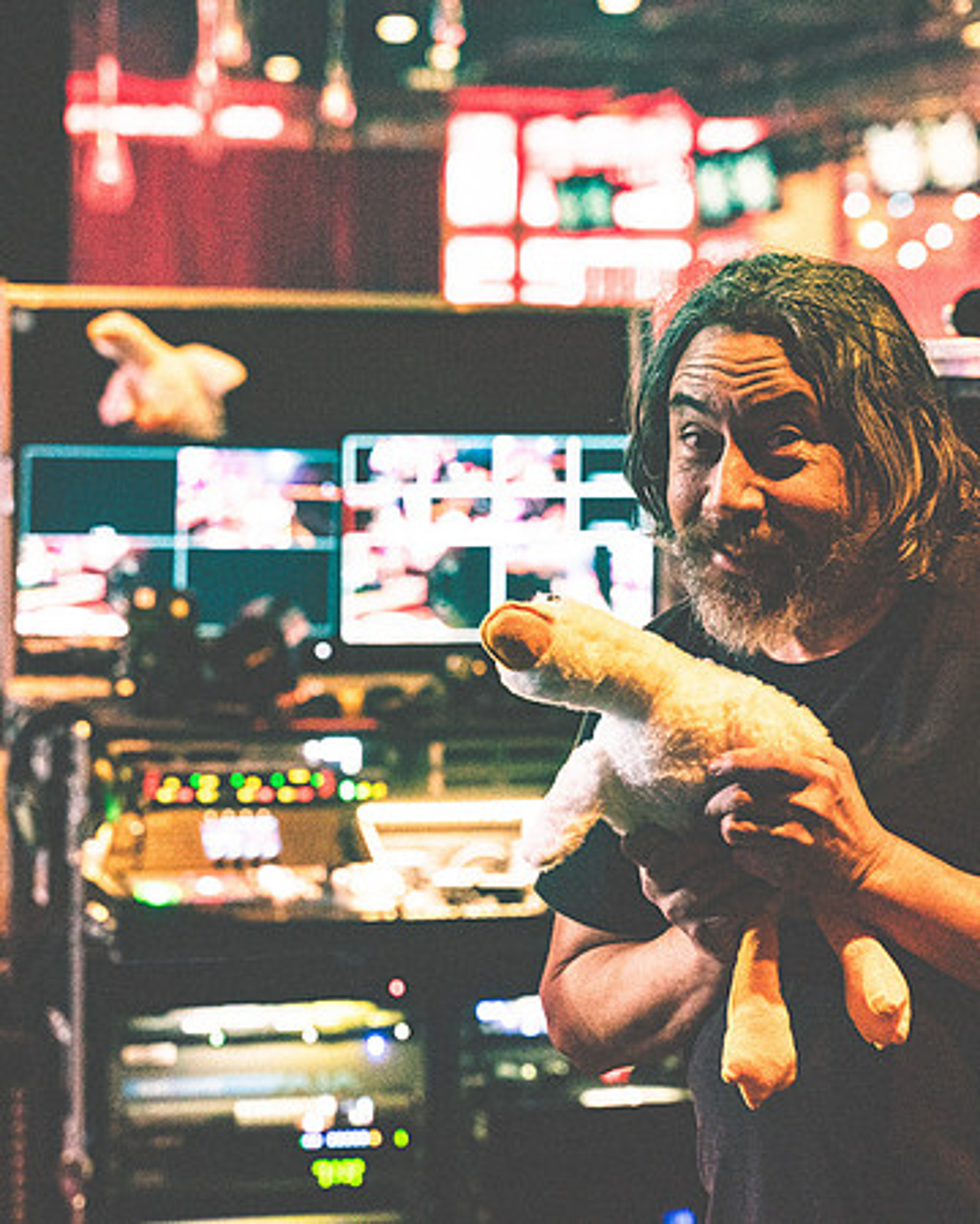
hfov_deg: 14.6
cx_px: 429
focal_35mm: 106
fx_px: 3827
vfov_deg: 18.2
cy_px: 612
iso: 8000
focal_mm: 75
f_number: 4
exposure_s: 1/100
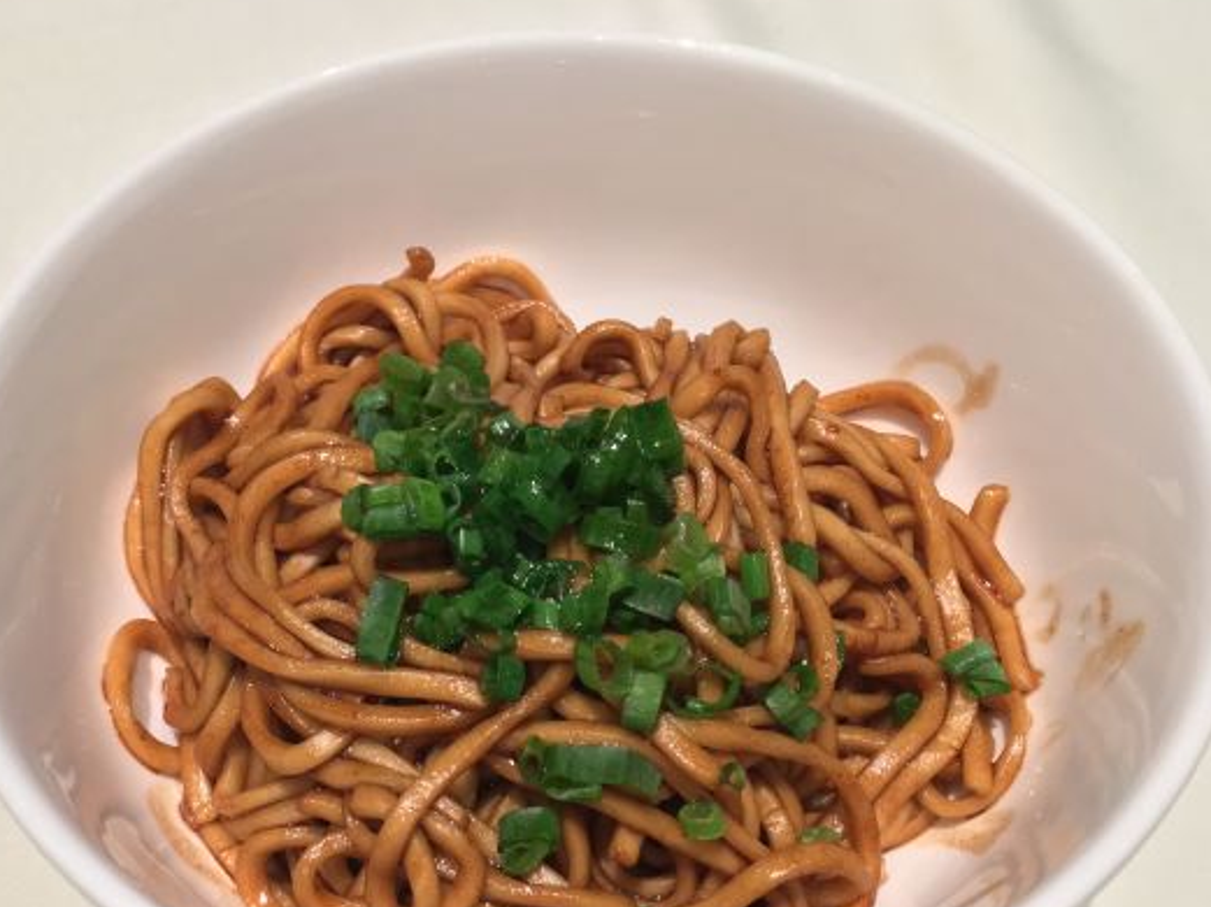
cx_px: 486
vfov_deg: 36.5
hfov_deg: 47.6
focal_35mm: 39
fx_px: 1363
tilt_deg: -56.1
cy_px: 576
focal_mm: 4.15
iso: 160
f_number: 2.2
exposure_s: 1/30
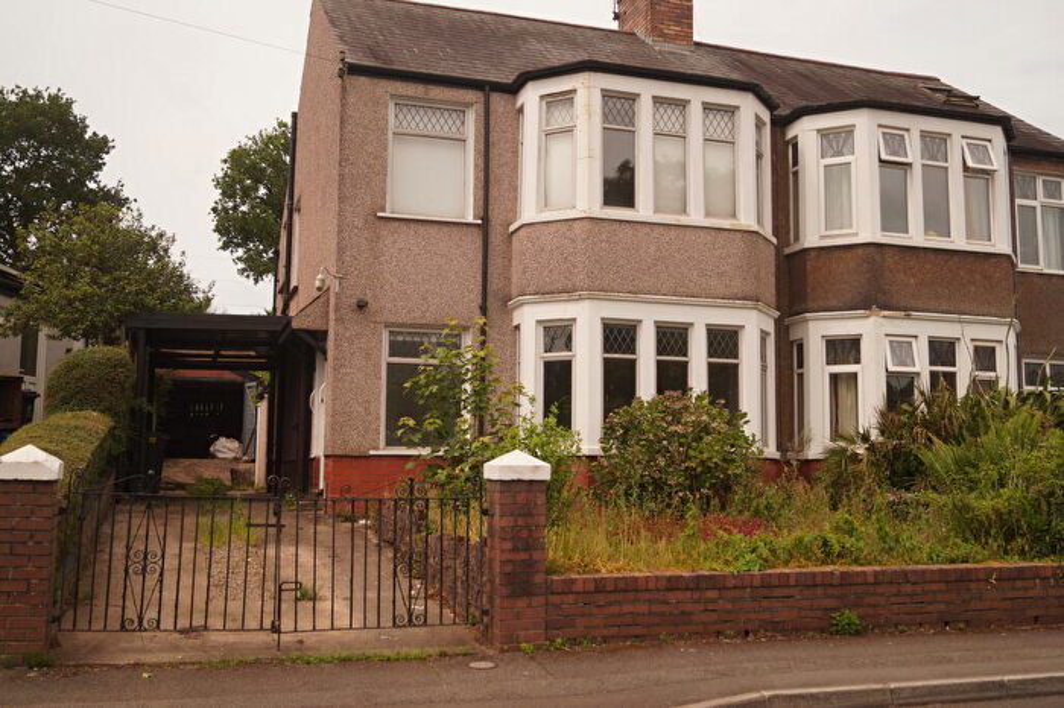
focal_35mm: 36
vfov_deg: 36.8
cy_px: 354
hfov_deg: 53.2
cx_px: 532
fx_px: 1063
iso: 100
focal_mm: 24
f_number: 4
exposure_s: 1/800
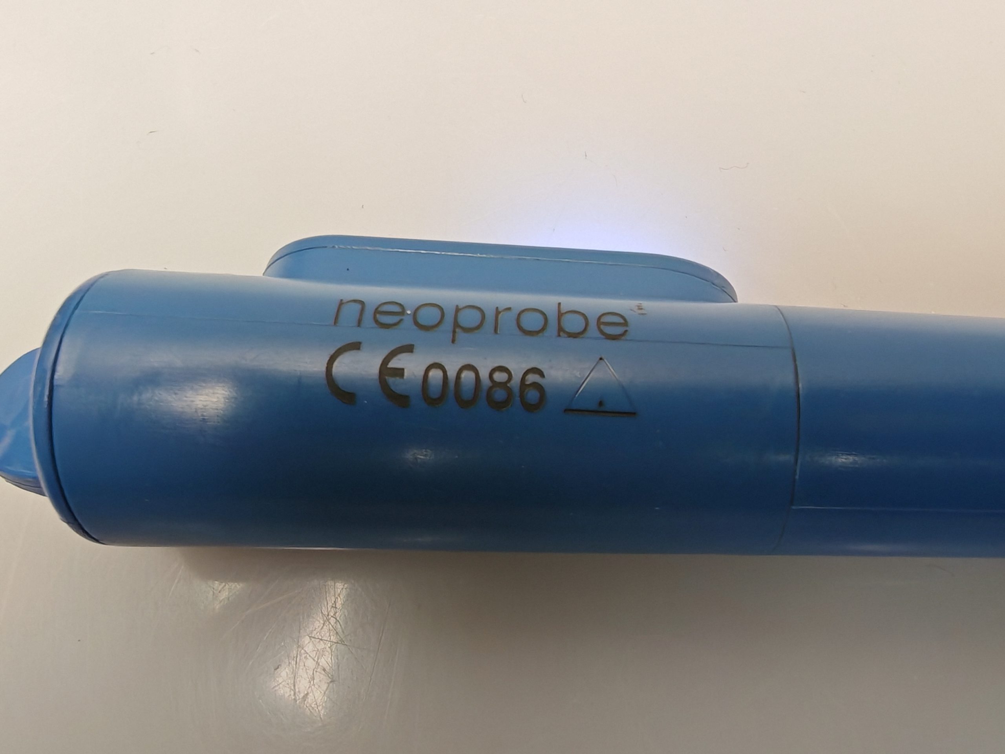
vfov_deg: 51.4
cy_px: 377
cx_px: 502
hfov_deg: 65.3
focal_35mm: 27
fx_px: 784
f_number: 2
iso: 160
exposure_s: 1/50
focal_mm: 1.82
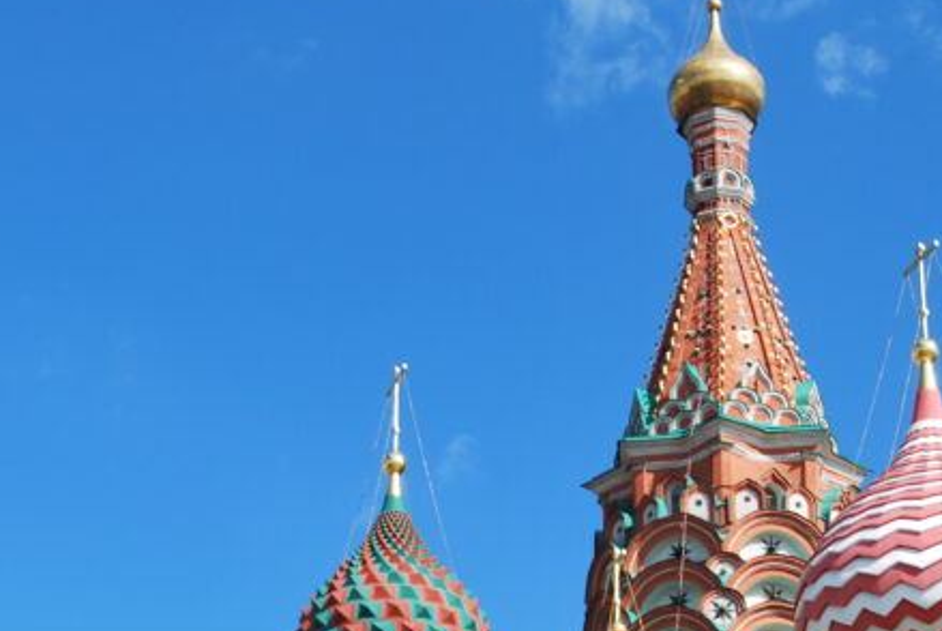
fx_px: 2935
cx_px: 378
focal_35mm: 112
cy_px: 675
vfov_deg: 12.1
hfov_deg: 18.2
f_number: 8
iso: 100
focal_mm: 32
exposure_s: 1/250
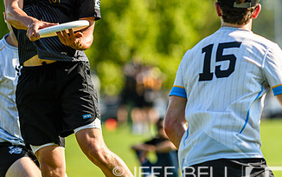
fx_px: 4182
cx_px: 55
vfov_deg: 2.4
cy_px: 41
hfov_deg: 3.9
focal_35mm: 544
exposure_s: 1/1000
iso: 100
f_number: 3.2
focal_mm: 200
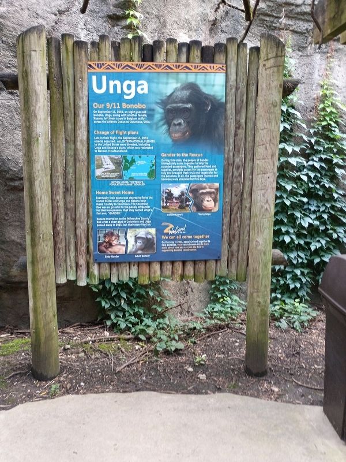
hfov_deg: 48.2
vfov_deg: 61.7
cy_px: 231
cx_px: 173
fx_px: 386
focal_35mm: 29
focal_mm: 4.27
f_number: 1.8
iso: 237
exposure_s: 1/60
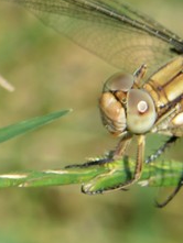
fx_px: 13232
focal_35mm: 1879
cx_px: 60
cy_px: 125
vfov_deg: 1.1
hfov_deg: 0.8
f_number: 8
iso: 100
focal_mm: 300
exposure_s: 1/160
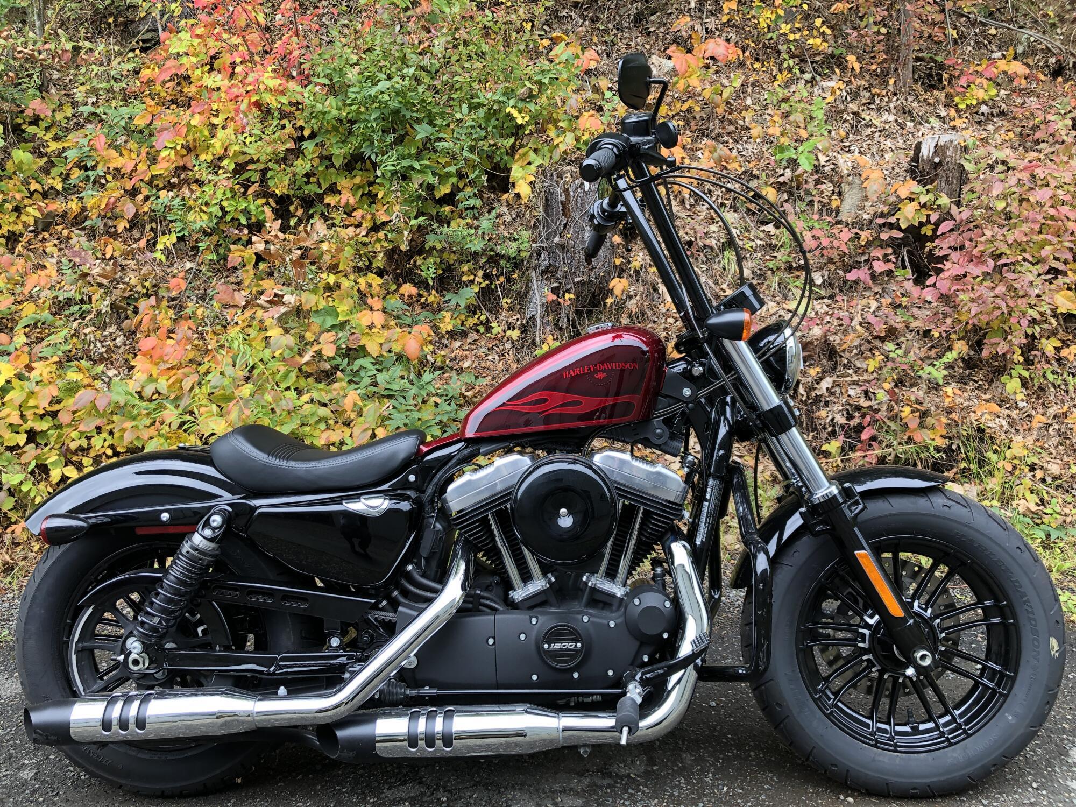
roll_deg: +3.2
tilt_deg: -7.6
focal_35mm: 28
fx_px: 870
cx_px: 538
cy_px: 404
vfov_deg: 49.7
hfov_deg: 63.4
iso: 50
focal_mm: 4
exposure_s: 1/120
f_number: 1.8
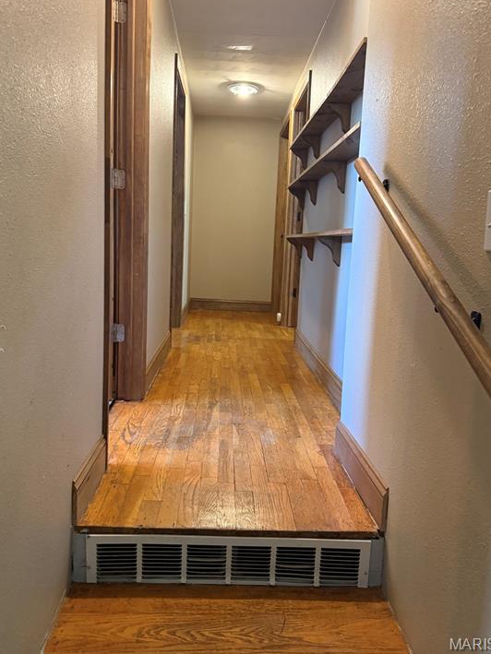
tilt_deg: -5.9
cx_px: 236
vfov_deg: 67.2
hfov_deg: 53.1
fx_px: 492
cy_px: 302
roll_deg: -1.8
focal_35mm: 26
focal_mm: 6.76
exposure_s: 1/60
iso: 800
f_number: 1.78
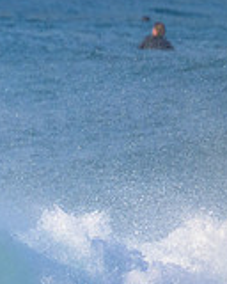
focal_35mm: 2718
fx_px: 22826
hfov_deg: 0.6
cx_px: -270
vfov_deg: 0.7
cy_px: 319
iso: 2000
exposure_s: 1/2000
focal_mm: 800
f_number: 11
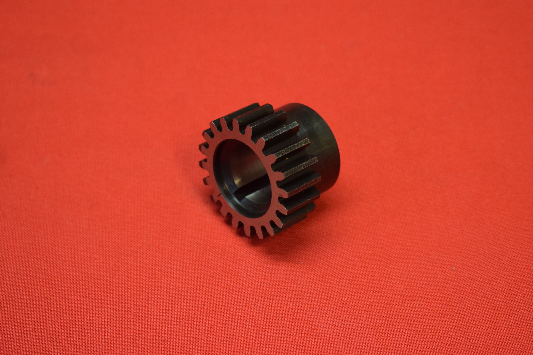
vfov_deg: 16.6
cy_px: 178
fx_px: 1222
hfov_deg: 24.6
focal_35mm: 82
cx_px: 266
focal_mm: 55
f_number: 5.6
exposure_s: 1/60
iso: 1000
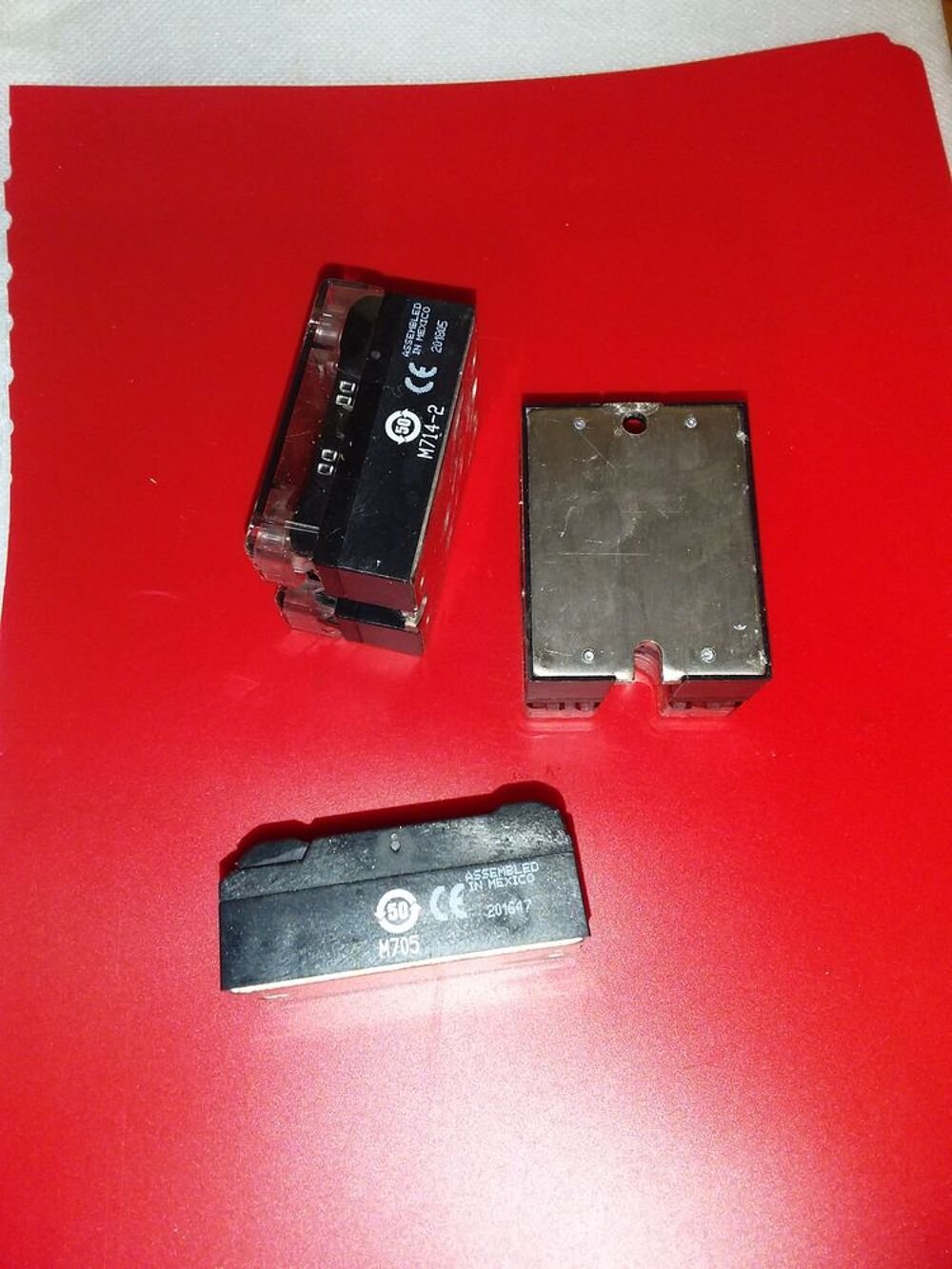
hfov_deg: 49.8
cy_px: 634
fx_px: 1027
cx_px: 476
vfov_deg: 63.4
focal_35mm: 28
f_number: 1.9
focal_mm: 2.91
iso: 64
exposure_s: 1/100
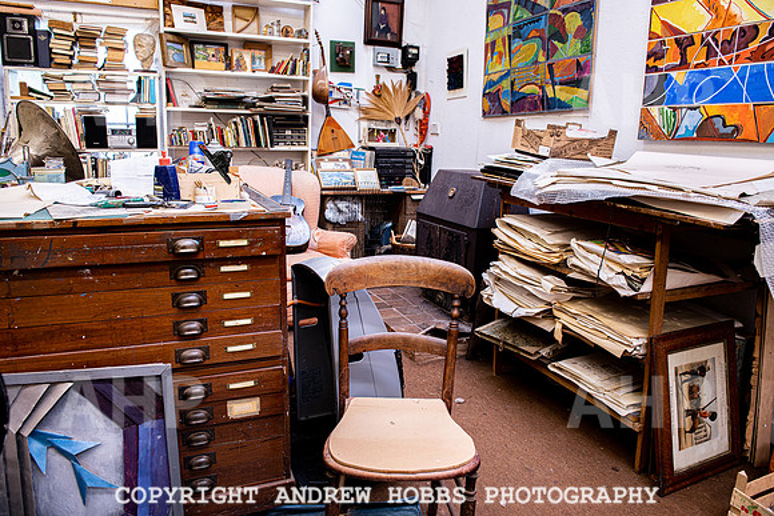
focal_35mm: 24
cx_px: 387
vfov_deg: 53.2
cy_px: 258
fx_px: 516
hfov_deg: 73.7
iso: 64
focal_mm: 24
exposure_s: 1/2.5
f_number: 5.6
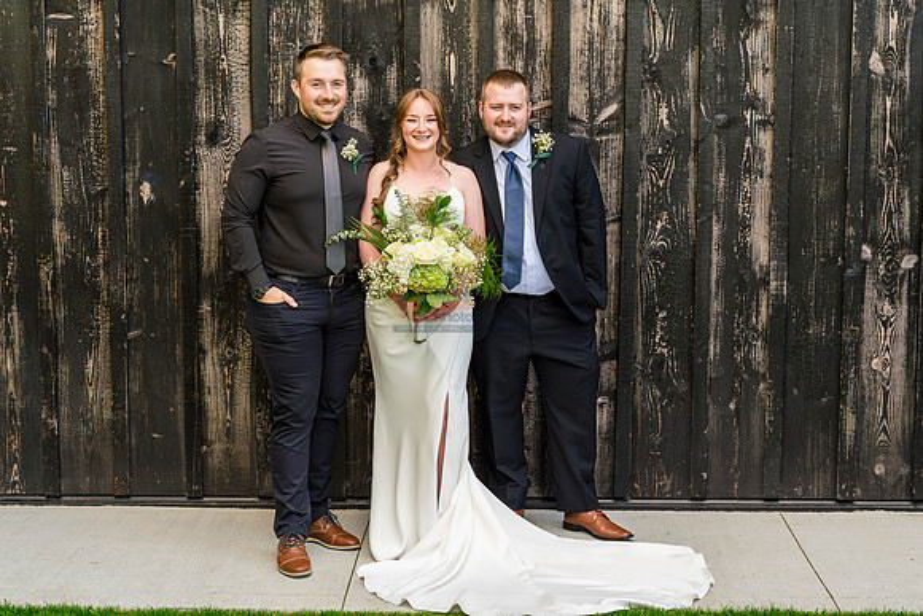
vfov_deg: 22.0
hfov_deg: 32.5
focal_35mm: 62
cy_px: 338
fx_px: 1583
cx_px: 455
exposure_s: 1/250
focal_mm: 54
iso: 400
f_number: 4.5
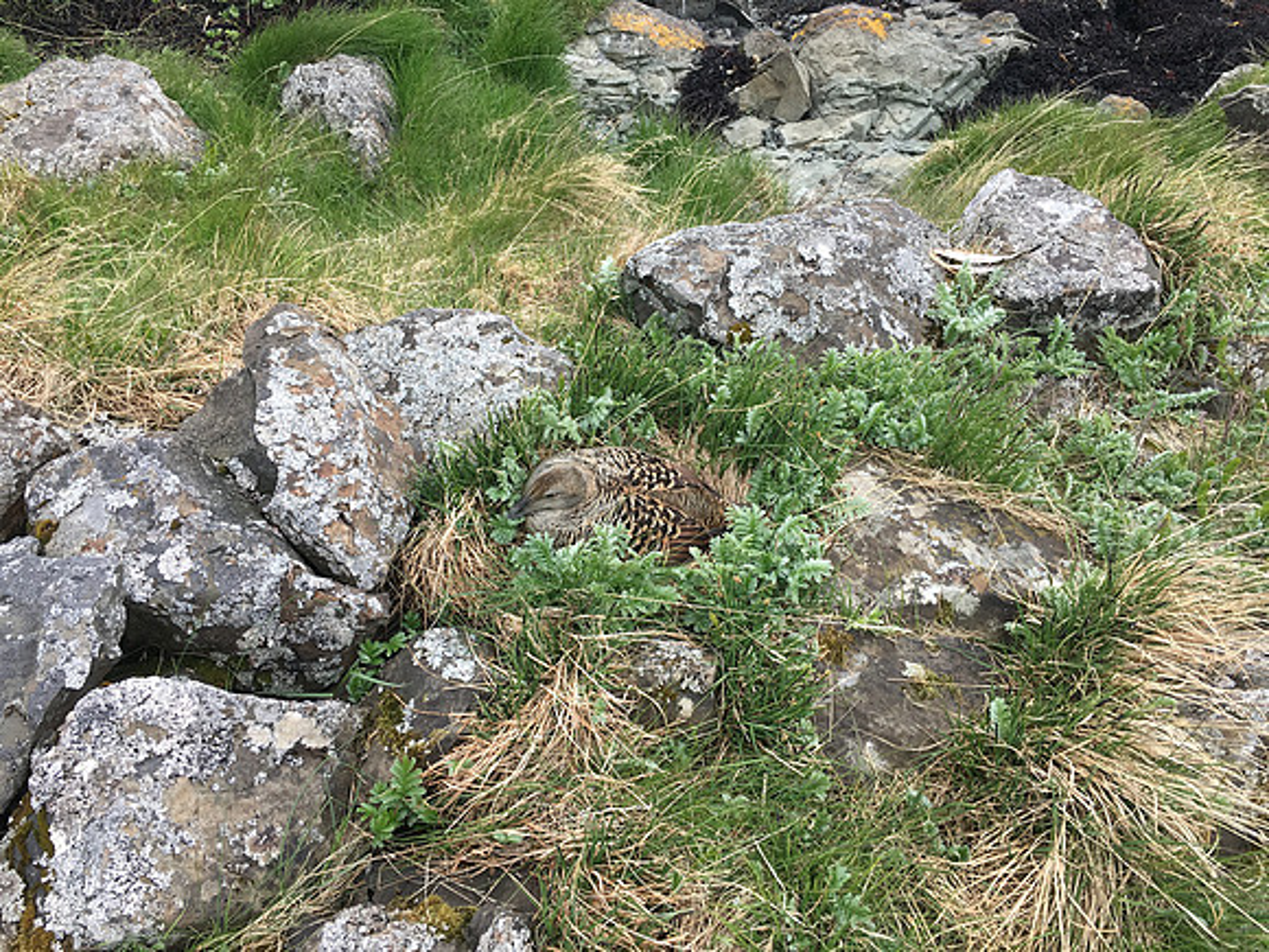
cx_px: 634
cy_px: 476
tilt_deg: -56.6
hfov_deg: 61.7
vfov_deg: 48.2
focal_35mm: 29
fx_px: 1063
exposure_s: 1/279
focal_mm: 4.15
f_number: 2.2
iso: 25
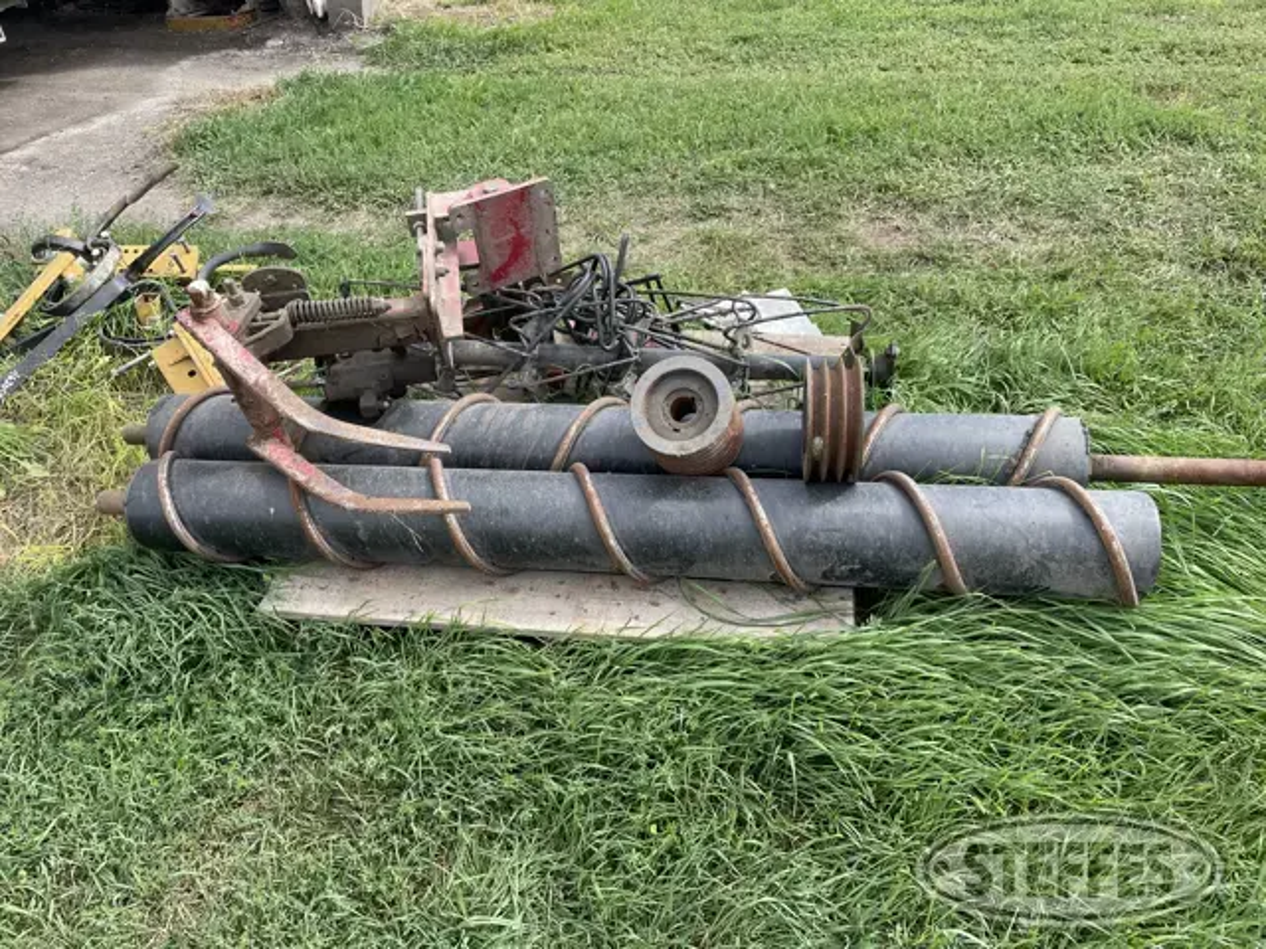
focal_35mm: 26
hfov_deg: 67.3
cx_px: 633
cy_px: 474
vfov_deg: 53.1
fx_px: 951
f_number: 1.6
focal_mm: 4.2
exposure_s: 1/997
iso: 32
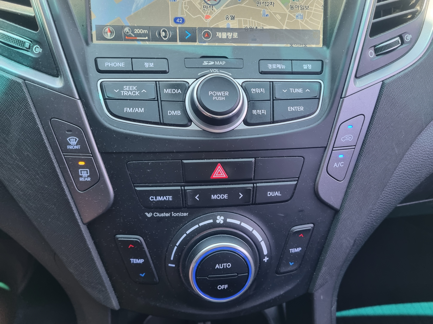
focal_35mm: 26
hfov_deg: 67.3
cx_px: 216
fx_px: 325
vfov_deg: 53.1
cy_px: 162
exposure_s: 1/120
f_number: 1.8
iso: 250
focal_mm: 5.4
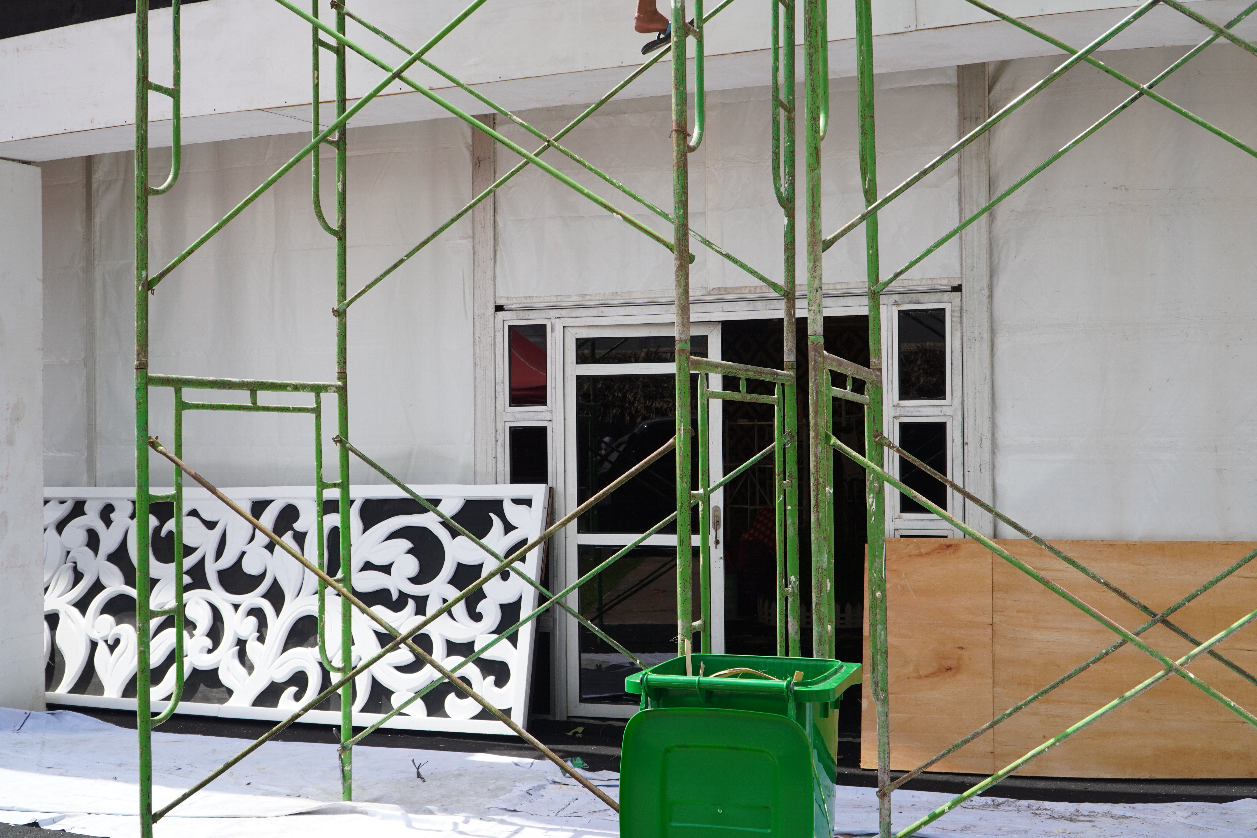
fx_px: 1292
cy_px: 417
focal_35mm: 37
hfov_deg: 51.9
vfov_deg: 35.9
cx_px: 619
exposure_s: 1/640
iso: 160
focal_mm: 24
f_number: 5
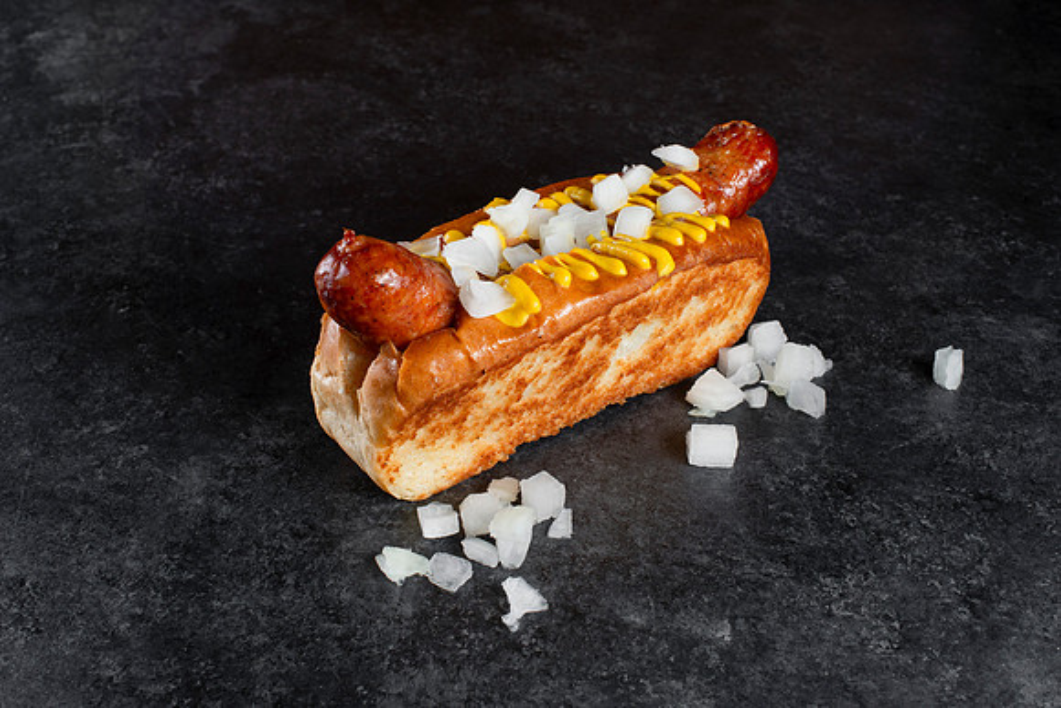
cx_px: 558
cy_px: 338
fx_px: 1558
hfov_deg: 37.6
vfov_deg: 25.6
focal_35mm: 53
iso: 250
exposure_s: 1/60
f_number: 13
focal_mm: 50
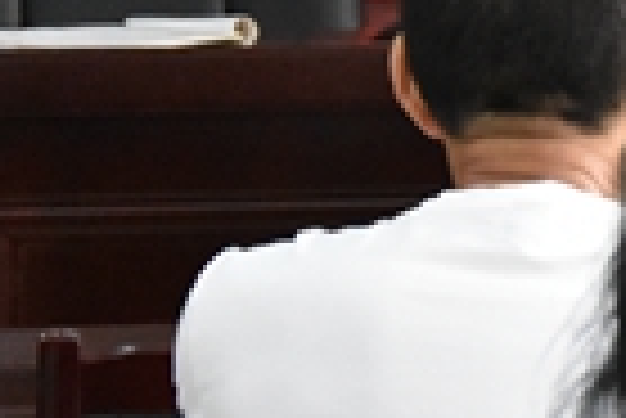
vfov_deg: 3.4
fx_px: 6980
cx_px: 1351
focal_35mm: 401
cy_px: -83
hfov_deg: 5.0
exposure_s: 1/100
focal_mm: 58
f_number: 5
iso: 6400
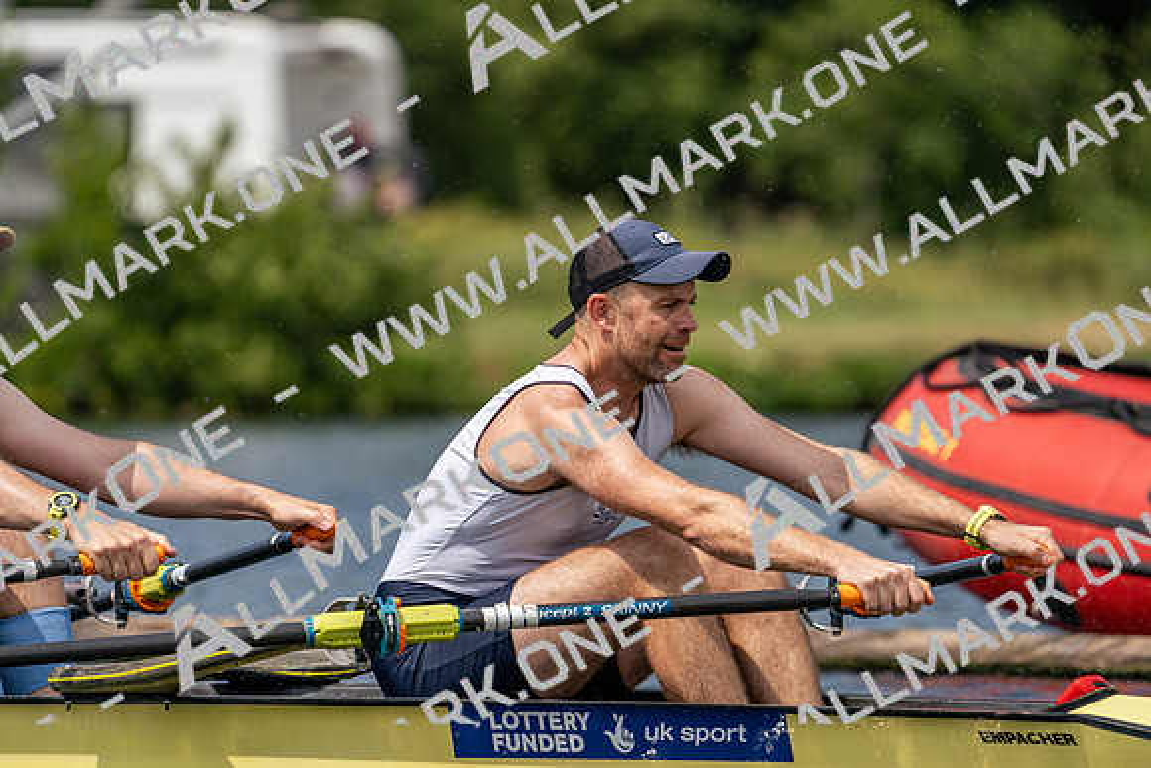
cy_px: 384
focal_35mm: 388
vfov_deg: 3.5
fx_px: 12408
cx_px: 576
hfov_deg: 5.3
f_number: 6.3
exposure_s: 1/1600
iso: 200
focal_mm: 388
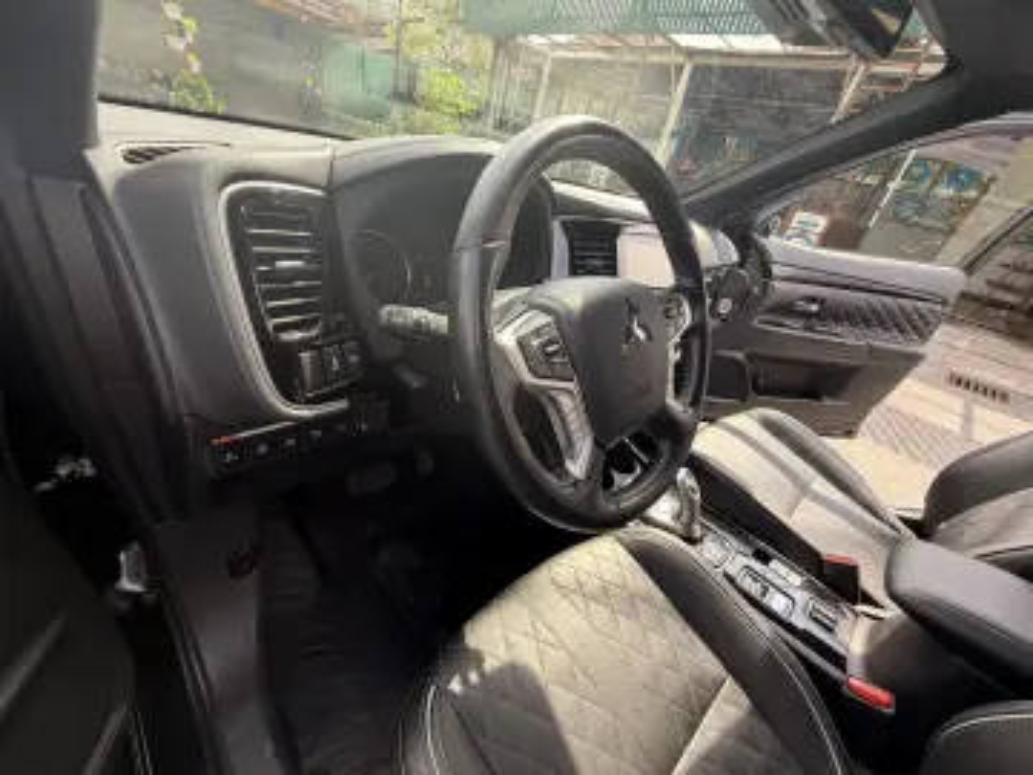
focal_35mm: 14
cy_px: 388
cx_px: 516
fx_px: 418
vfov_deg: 85.7
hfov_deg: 102.1
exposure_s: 1/158
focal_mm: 2.22
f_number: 2.2
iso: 40
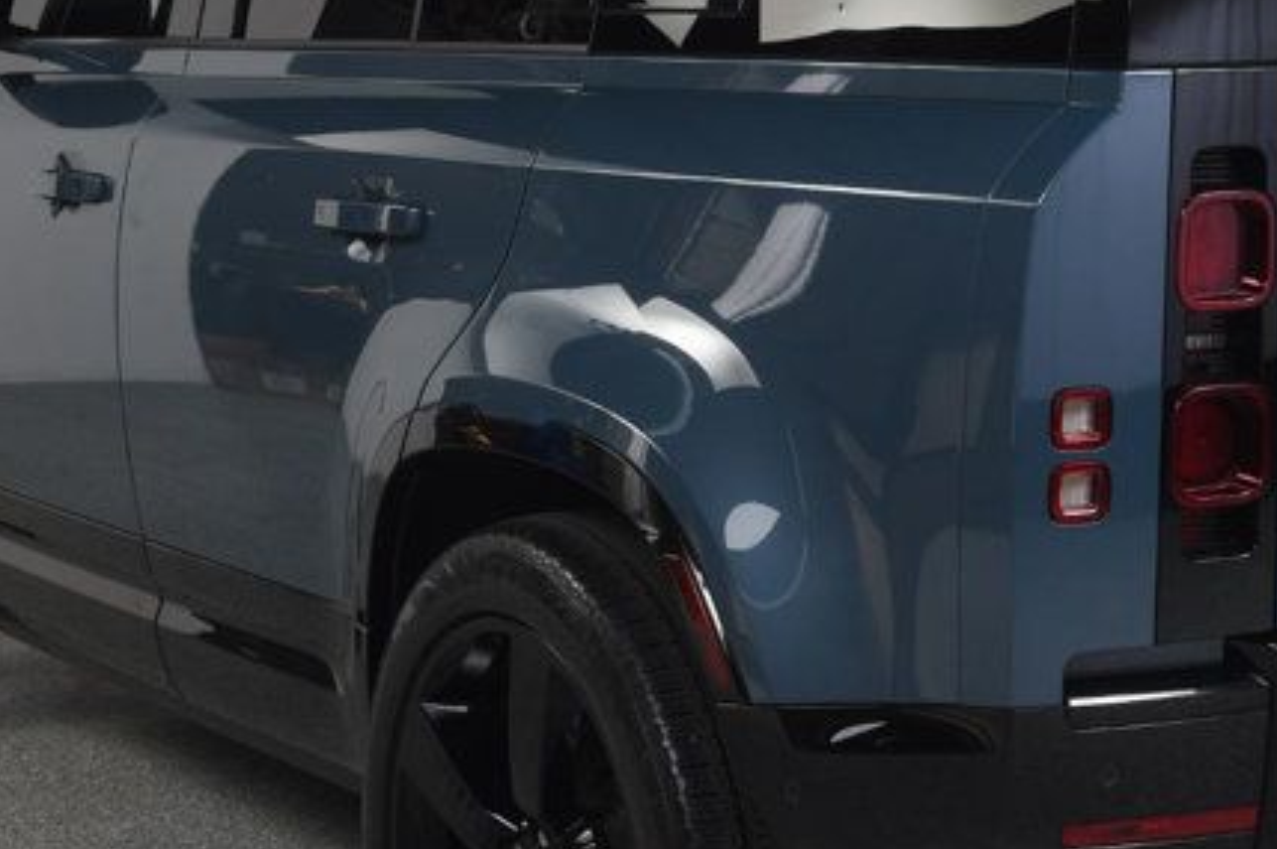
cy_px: 277
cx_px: 920
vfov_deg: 15.8
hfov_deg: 23.5
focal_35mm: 86
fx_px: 3047
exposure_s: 1/160
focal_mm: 24
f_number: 9
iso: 100
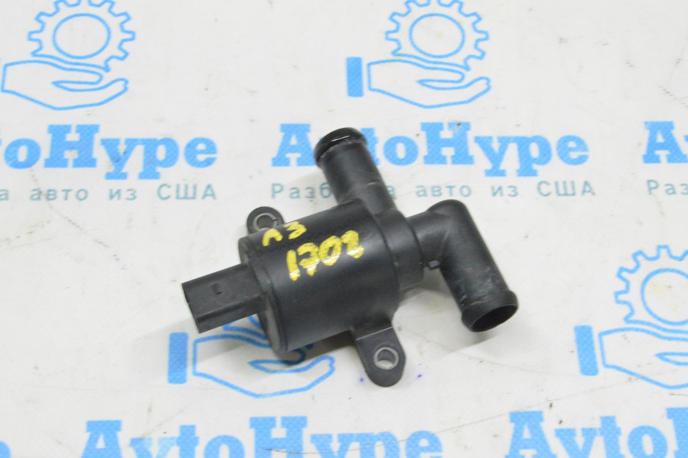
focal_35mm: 63
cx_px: 344
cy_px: 229
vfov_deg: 21.5
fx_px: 1203
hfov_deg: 31.9
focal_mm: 42
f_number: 20
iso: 6400
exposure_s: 1/15
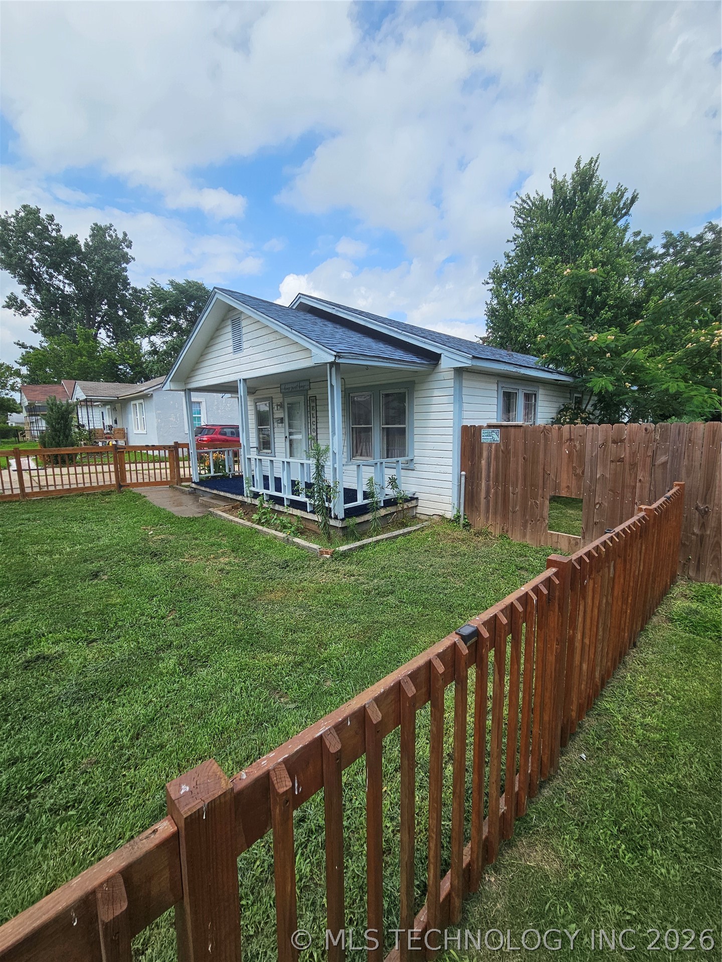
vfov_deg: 106.2
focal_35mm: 13
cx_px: 361
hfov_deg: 89.9
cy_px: 481
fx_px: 362
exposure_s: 1/2378
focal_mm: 2.2
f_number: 2.2
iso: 50
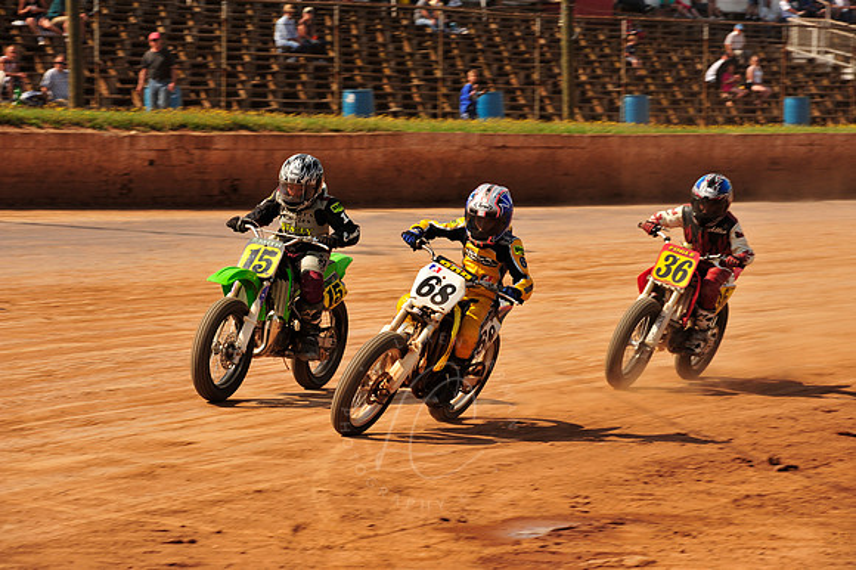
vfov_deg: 9.5
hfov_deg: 14.2
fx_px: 3446
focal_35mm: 145
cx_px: 428
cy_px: 285
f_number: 10
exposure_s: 1/400
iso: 200
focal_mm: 145
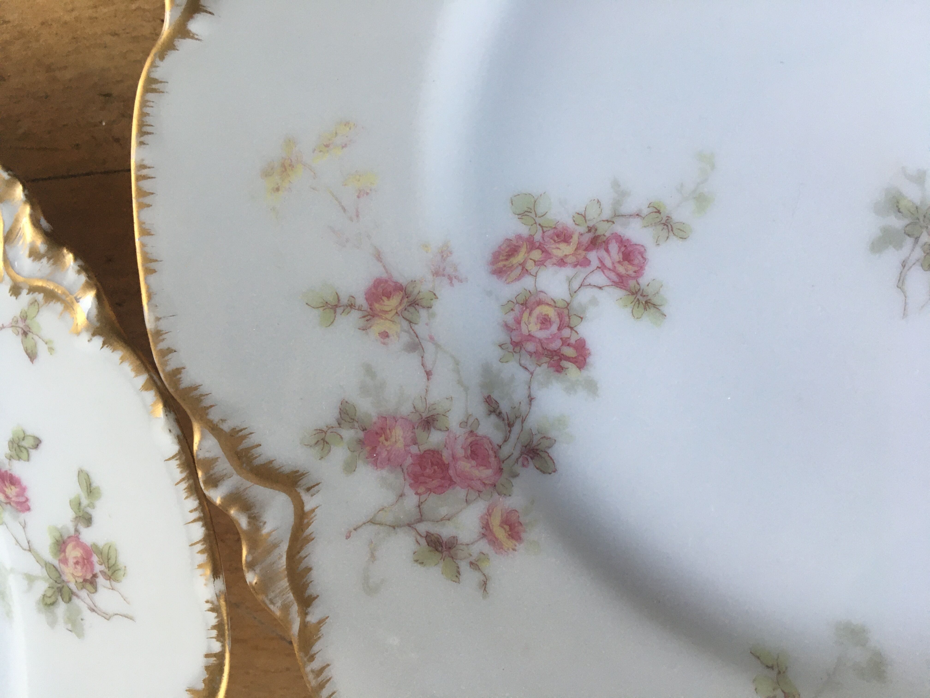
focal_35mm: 29
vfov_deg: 48.2
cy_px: 349
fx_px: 779
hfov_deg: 61.7
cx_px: 465
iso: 100
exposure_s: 1/33
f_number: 2.2
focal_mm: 4.15
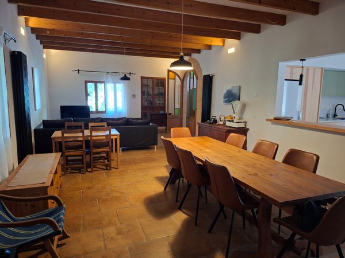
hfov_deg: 73.9
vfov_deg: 58.9
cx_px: 172
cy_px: 129
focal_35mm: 23
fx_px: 229
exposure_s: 1/33
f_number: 1.8
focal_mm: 5.54
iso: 400
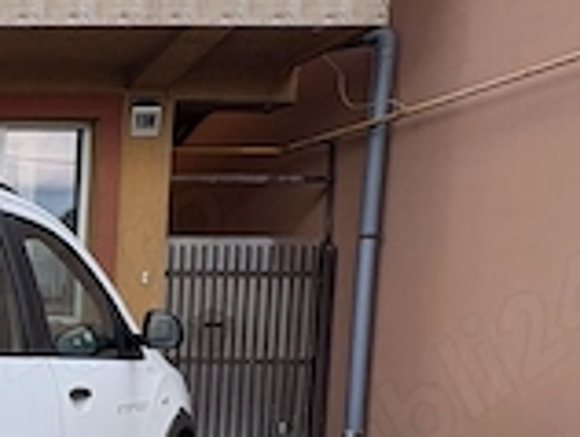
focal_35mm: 53
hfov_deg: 26.8
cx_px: -272
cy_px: 400
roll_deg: +0.4
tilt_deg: -4.7
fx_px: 889
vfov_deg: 26.6
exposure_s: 1/741
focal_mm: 2.22
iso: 40
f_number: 2.2
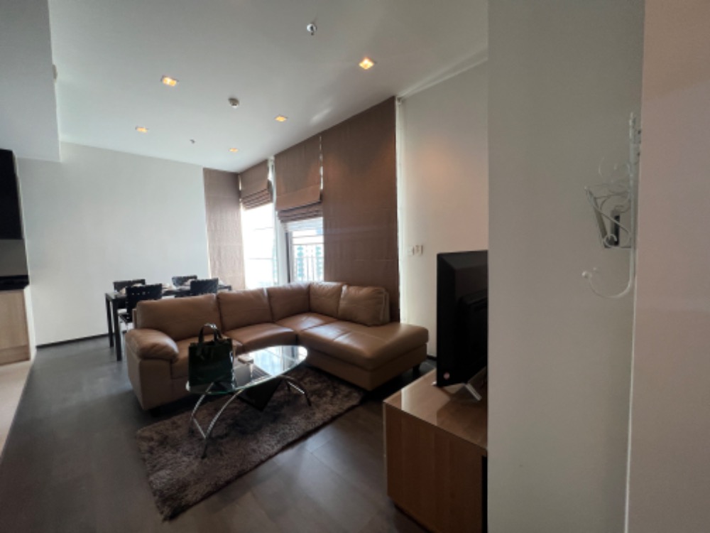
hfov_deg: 106.2
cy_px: 266
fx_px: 267
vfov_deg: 89.9
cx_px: 355
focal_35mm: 13
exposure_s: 1/100
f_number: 1.8
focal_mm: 1.57
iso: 100
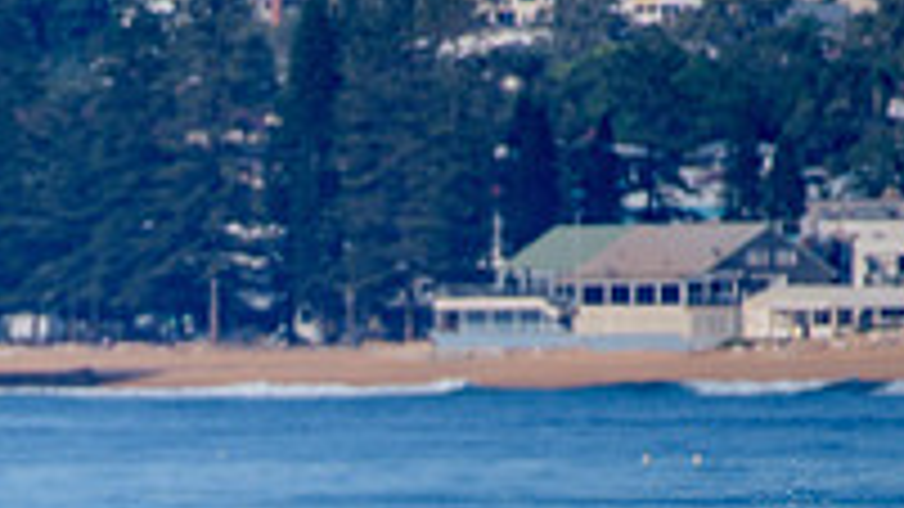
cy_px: 861
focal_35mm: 1509
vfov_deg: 0.8
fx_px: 36167
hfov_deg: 1.4
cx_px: 4
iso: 125
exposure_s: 1/1600
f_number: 5.6
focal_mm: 500
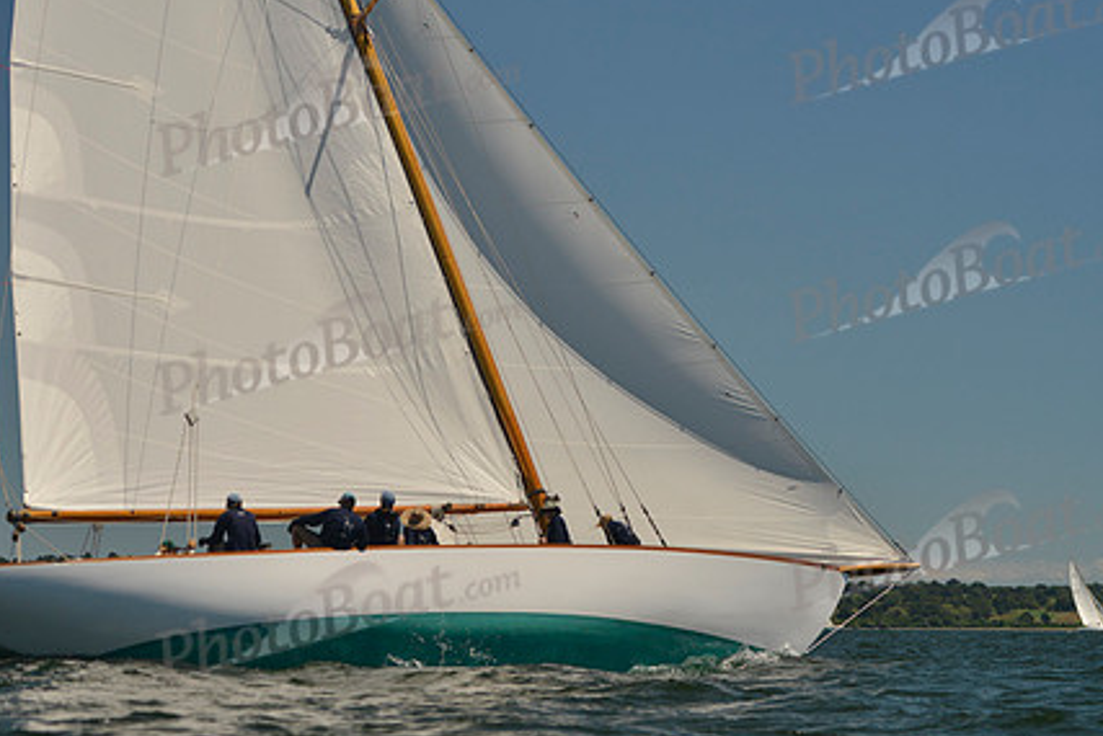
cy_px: 445
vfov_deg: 14.4
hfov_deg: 21.4
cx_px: 656
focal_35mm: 95
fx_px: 2912
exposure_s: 1/6400
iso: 280
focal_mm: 70
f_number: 3.2
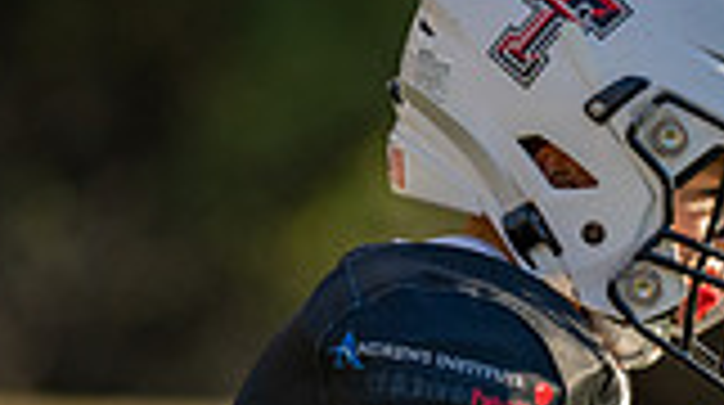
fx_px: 17750
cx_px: 598
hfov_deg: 2.3
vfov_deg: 1.3
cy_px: 420
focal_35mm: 926
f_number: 2.8
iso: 125
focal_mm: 200
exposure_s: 1/1250
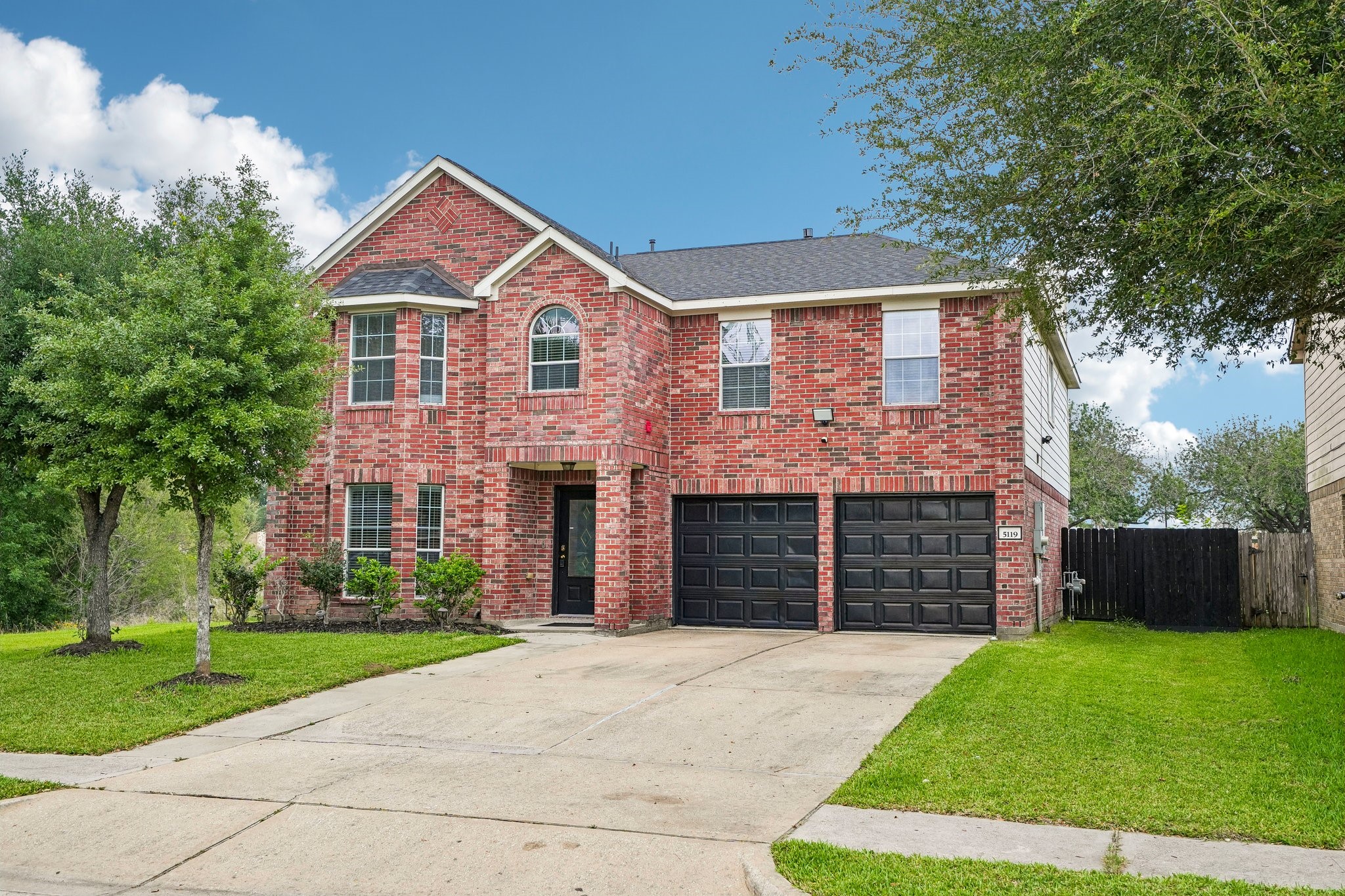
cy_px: 448
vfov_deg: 37.8
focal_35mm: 35
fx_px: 1307
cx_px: 672
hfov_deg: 54.4
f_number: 8
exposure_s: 1/750
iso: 400
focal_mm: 35
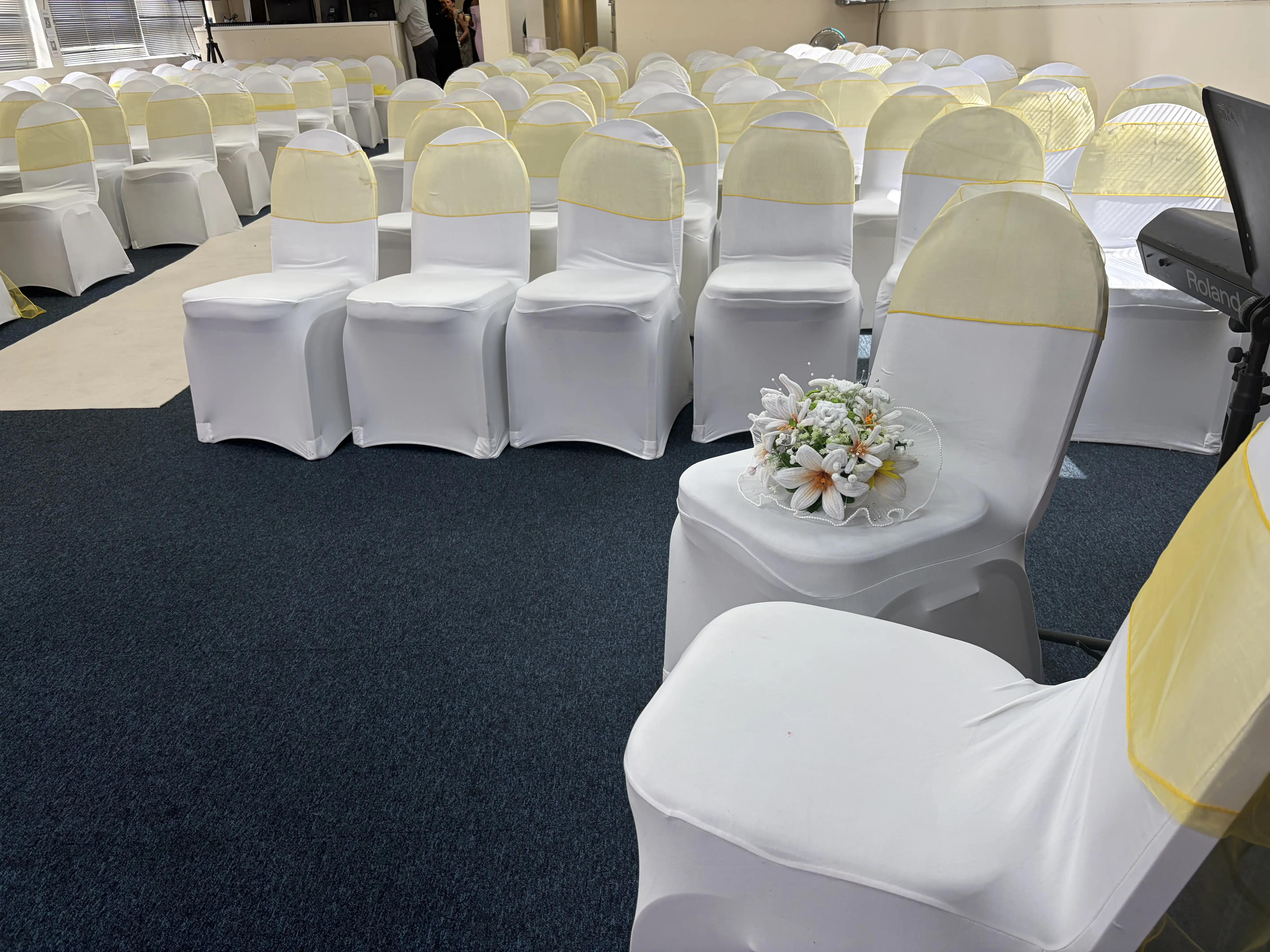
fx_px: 954
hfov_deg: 67.3
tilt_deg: -24.9
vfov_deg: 53.1
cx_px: 635
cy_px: 476
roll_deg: +1.0
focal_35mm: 26
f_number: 1.6
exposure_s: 1/100
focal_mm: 5.96
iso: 50
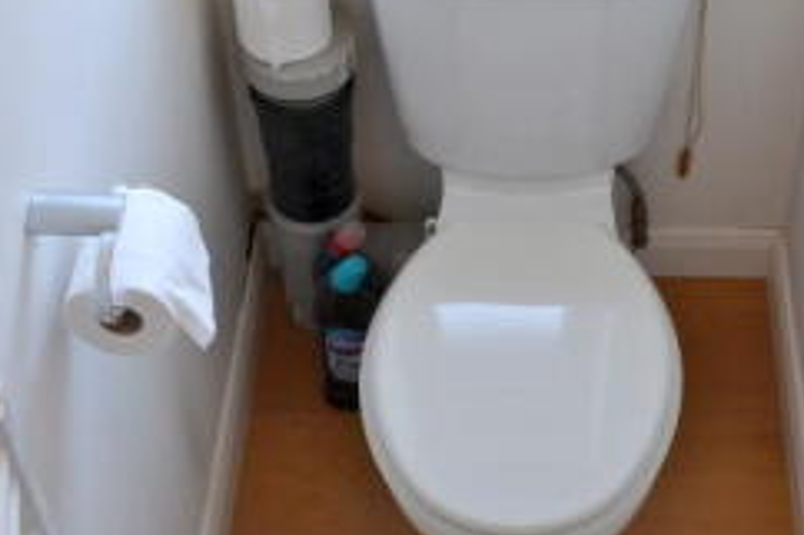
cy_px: 93
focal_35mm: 73
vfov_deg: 18.4
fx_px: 1629
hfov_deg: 27.2
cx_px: 631
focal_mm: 18
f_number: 5.6
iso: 250
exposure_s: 1/60
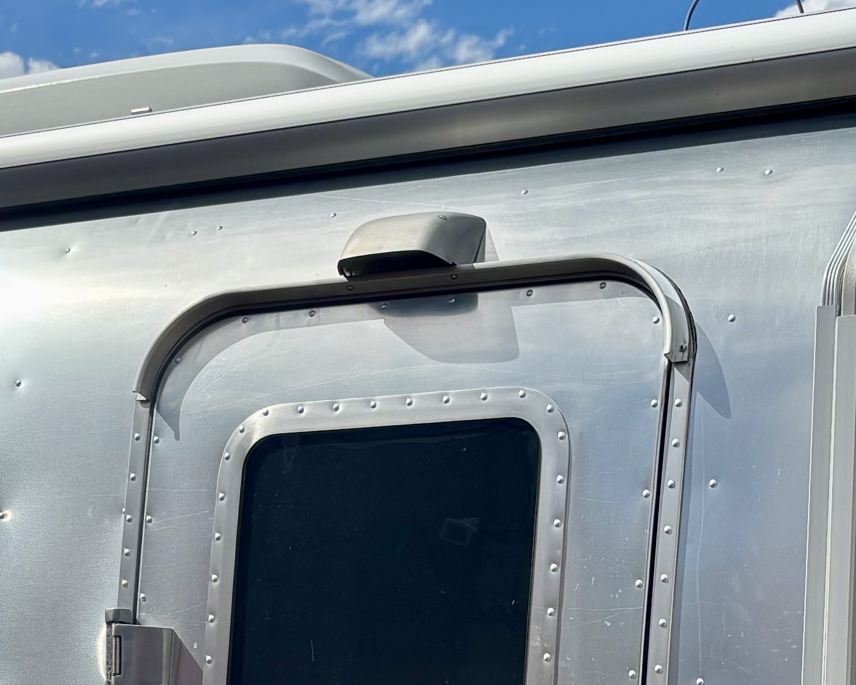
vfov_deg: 16.4
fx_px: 2204
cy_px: 968
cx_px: 515
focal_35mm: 87
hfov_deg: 21.9
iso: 50
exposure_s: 1/4425
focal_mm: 5.96
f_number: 1.6
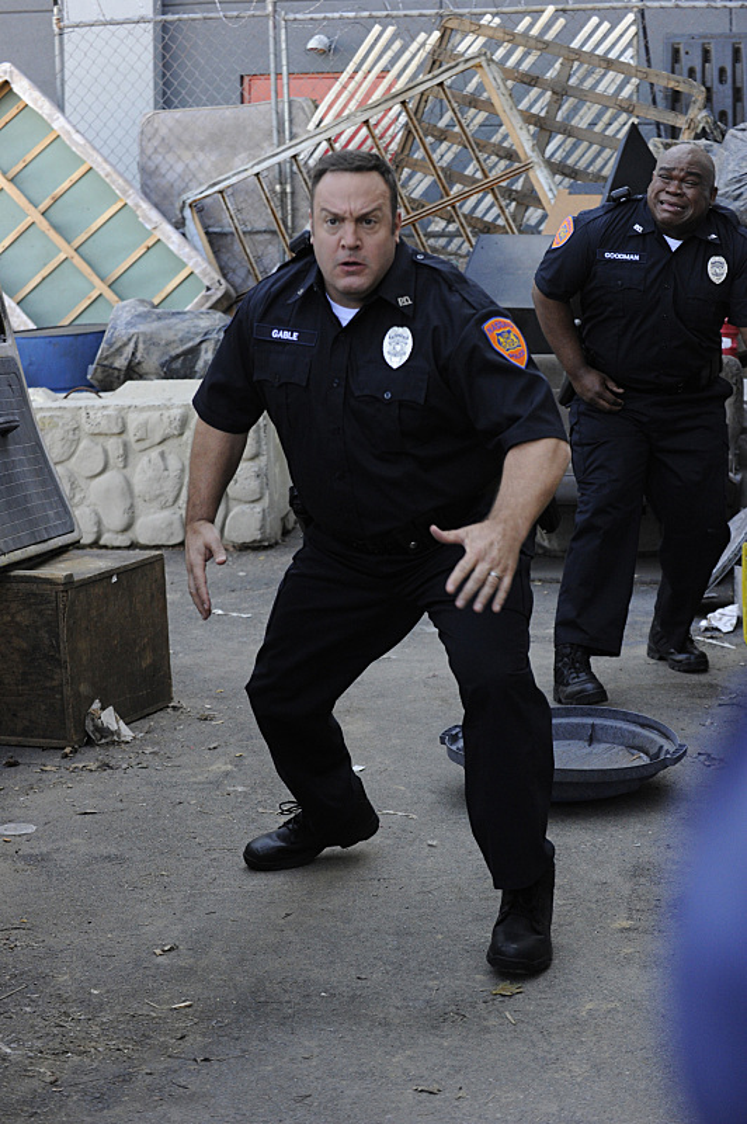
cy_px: 562
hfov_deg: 19.4
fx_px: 2182
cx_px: 374
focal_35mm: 70
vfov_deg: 28.9
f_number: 6.3
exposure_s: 1/1000
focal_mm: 70
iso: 3200
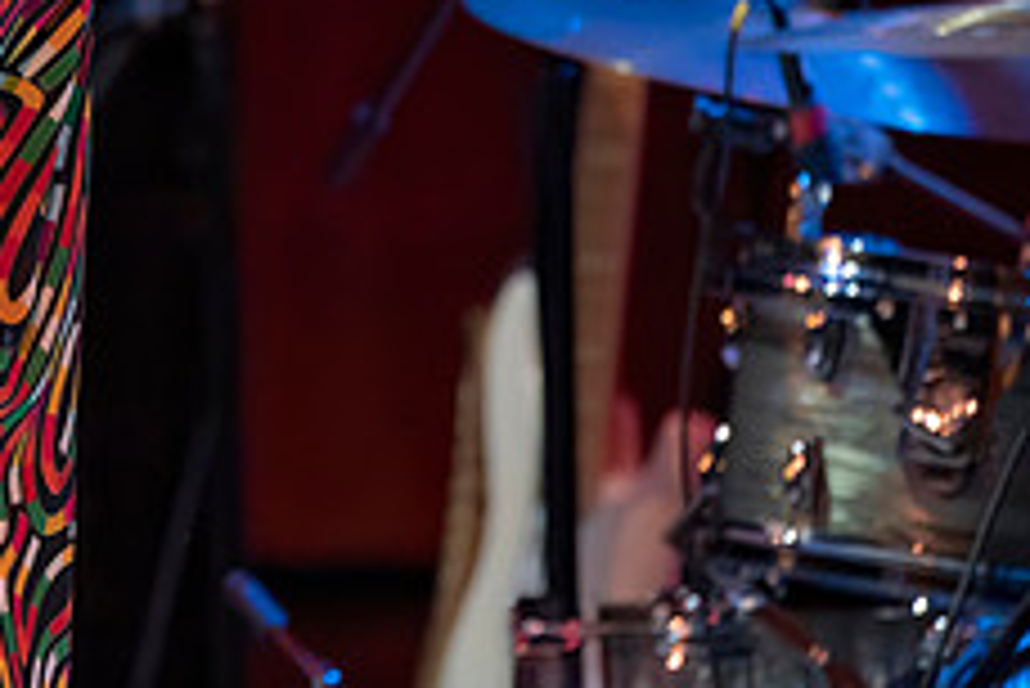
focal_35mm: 1015
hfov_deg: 2.0
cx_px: -130
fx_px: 29058
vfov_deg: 1.4
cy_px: 11
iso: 5000
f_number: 5.6
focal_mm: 400
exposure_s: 1/320
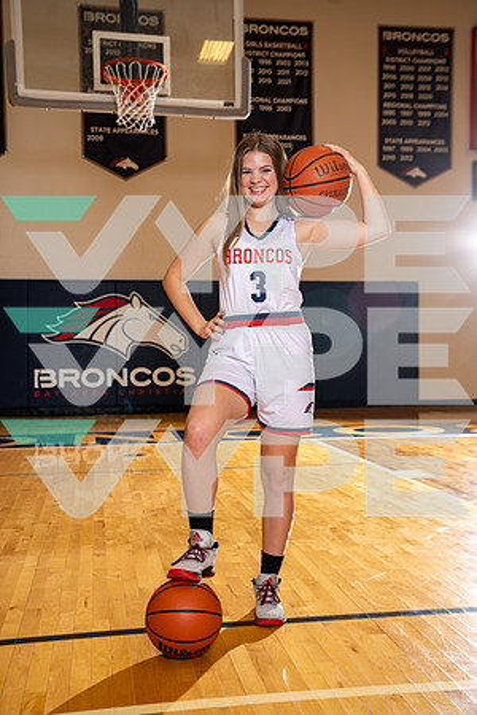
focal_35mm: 40
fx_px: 795
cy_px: 358
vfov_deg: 48.5
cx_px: 238
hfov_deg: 33.4
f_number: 4.5
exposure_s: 1/250
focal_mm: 40
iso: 400
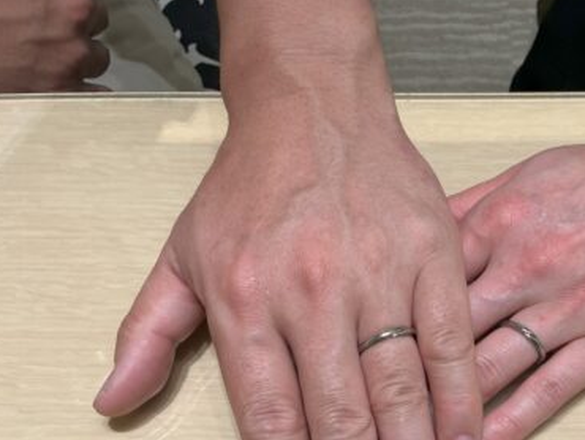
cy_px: 342
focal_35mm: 47
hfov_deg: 39.3
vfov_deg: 30.3
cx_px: 440
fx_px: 795
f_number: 1.8
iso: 25
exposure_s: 1/120
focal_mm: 3
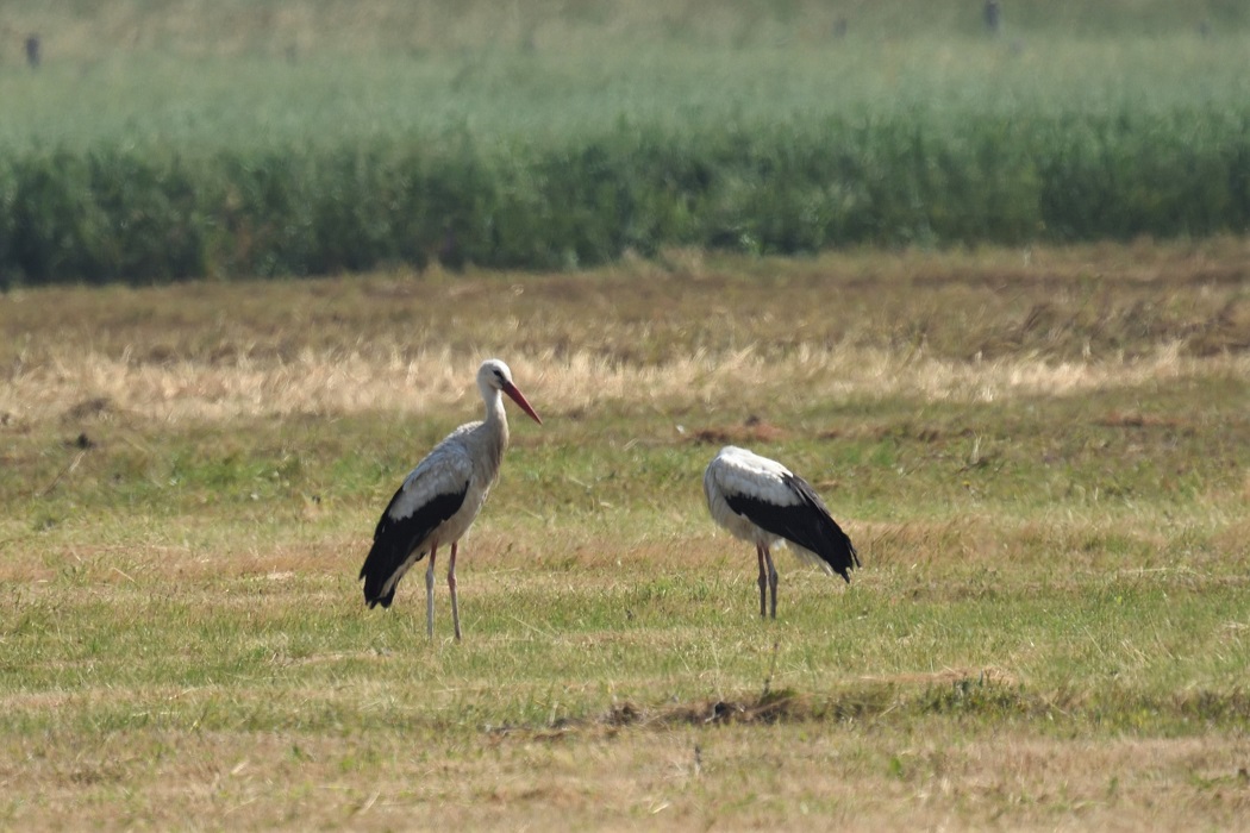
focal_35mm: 420
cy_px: 416
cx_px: 625
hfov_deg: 4.9
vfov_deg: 3.3
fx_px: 14582
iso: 360
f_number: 6.3
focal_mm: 420
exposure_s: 1/2000
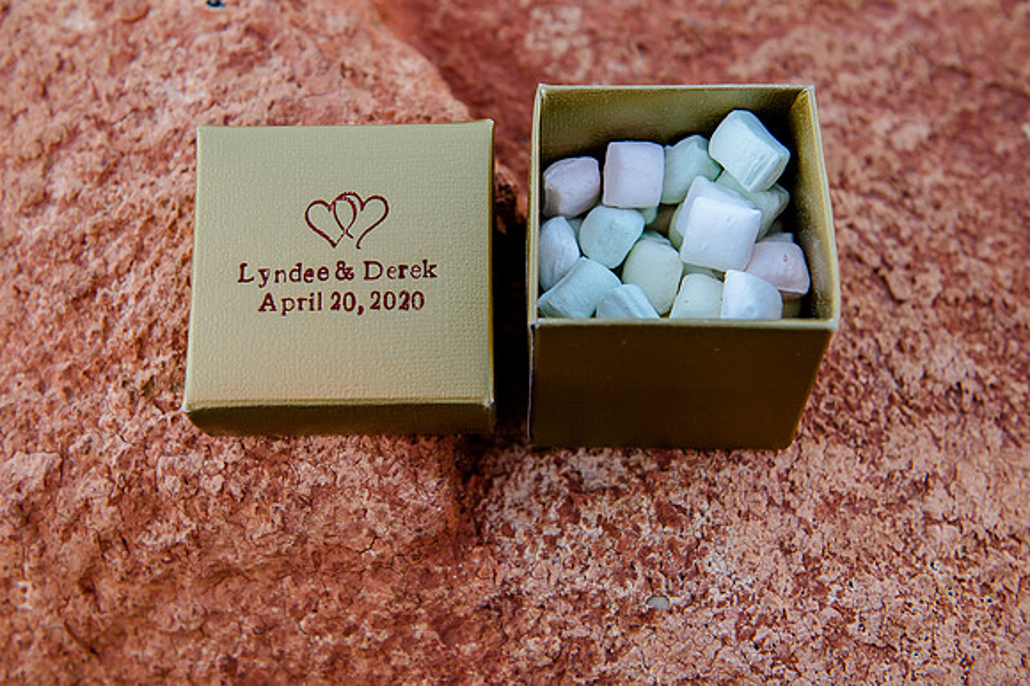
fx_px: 1793
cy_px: 296
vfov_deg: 21.6
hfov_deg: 32.1
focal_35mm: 63
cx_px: 492
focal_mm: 55
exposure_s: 1/400
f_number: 5
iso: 1000
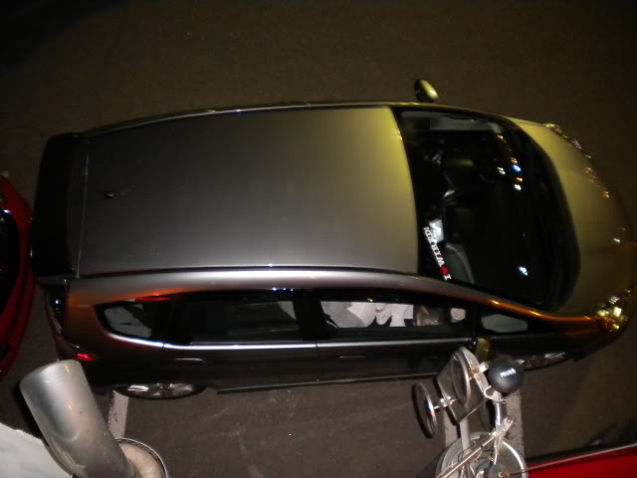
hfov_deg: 52.6
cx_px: 318
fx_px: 644
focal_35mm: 35
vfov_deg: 40.7
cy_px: 239
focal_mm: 6.3
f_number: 3.1
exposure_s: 1/4
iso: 400
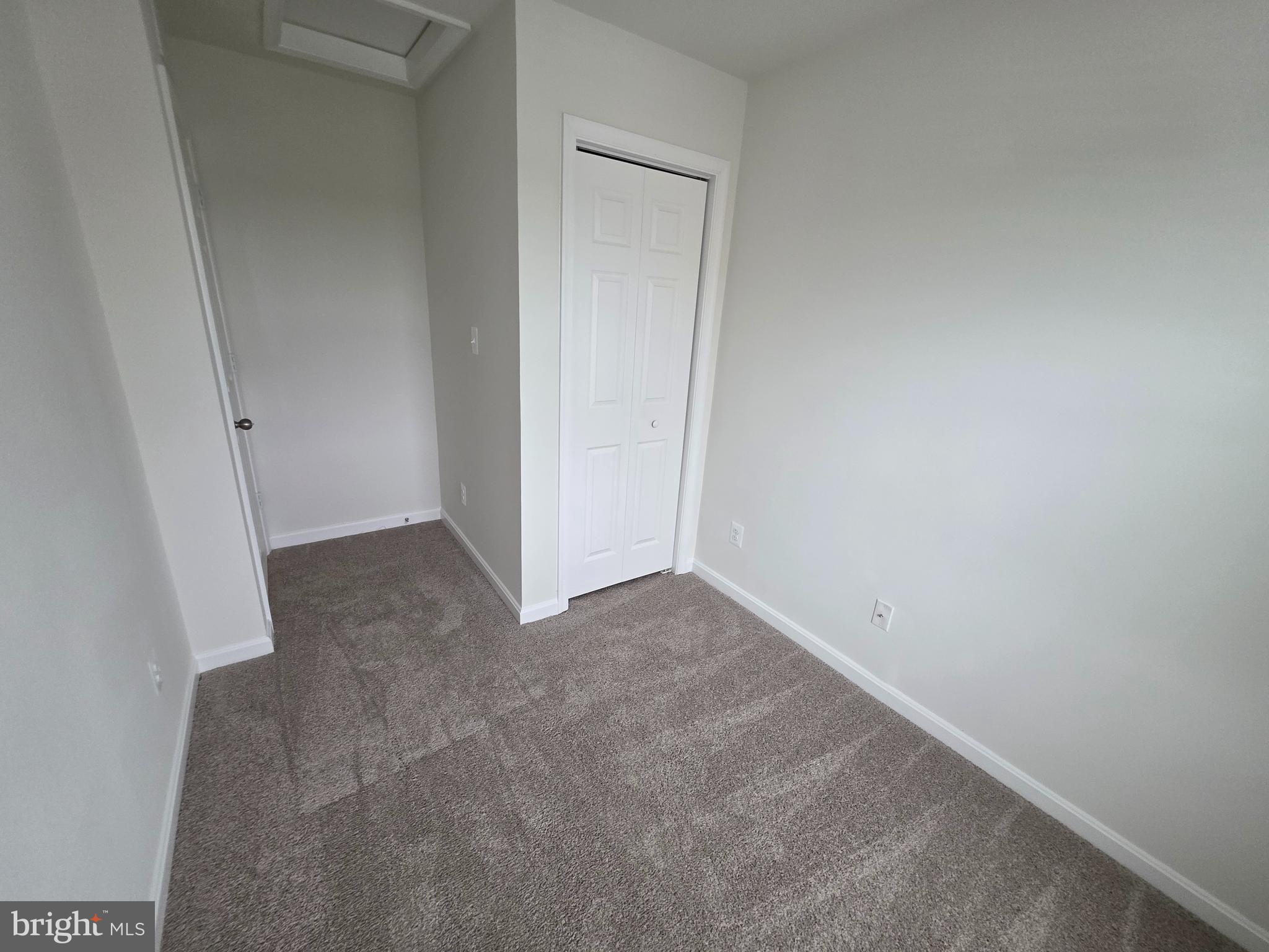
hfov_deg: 106.2
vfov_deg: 89.9
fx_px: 477
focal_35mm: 13
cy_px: 476
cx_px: 634
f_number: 1.9
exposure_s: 1/120
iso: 250
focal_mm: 2.2
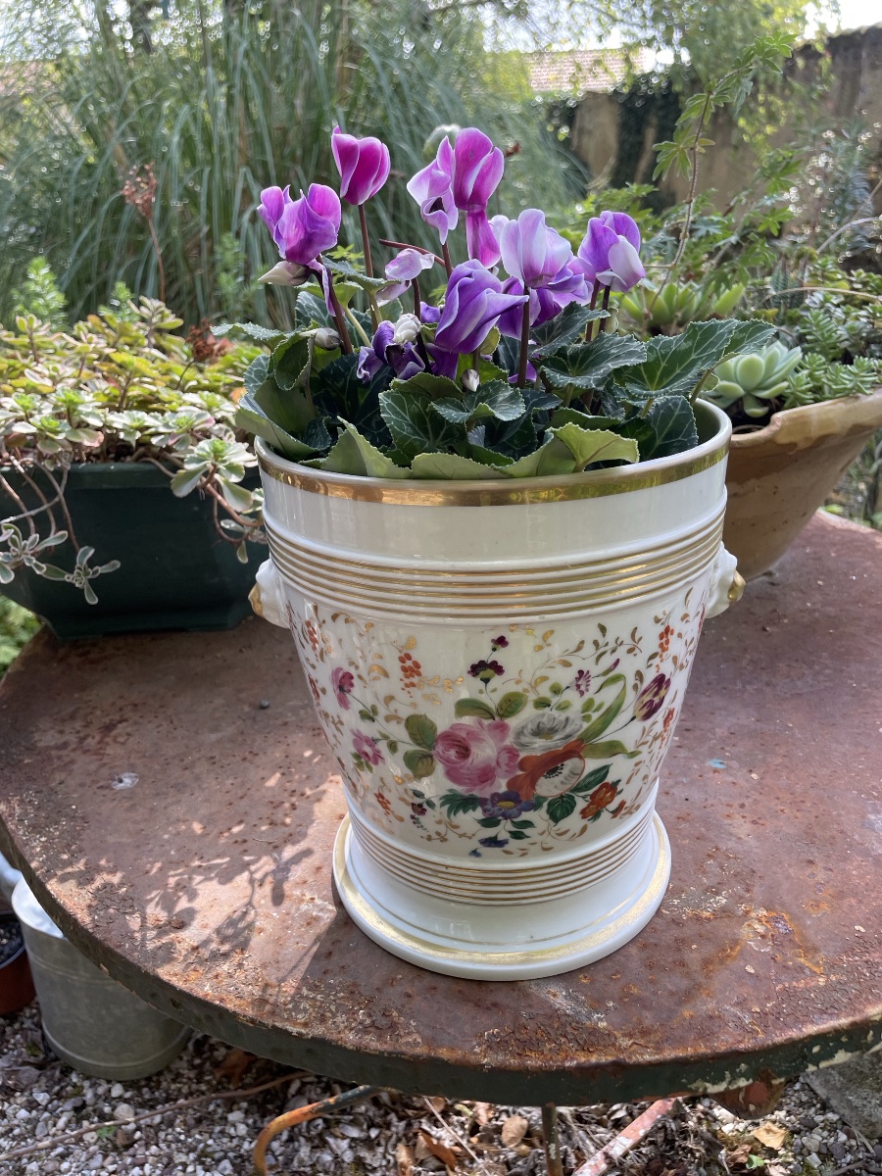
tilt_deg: -23.8
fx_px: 883
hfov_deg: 53.1
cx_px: 441
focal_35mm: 26
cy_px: 588
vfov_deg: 67.3
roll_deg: +2.7
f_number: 1.6
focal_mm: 4.2
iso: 32
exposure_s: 1/307
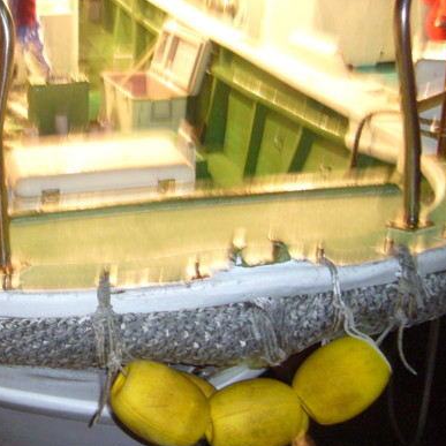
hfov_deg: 26.1
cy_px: 123
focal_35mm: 64
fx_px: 933
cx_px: 48
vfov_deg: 26.6
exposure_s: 1/8
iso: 200
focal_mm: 5.8
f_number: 2.8
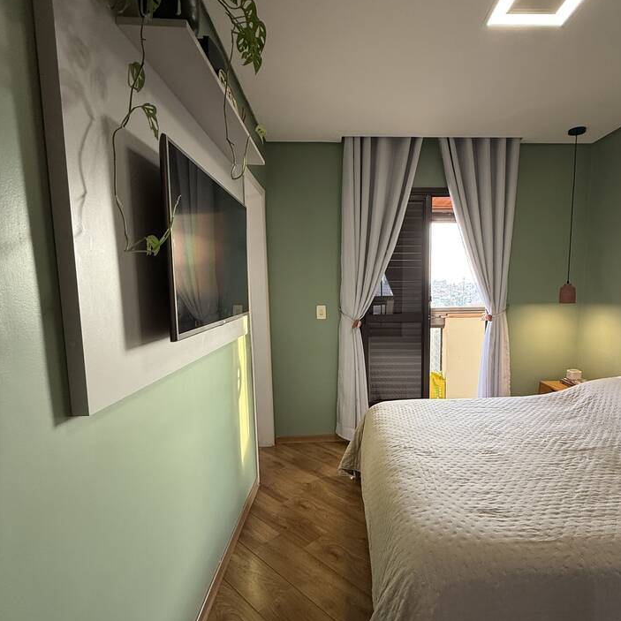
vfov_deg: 77.5
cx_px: 355
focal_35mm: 19
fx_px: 386
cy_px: 338
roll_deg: +0.6
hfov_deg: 77.2
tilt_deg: -6.2
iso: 200
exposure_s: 1/60
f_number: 2.2
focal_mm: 2.22
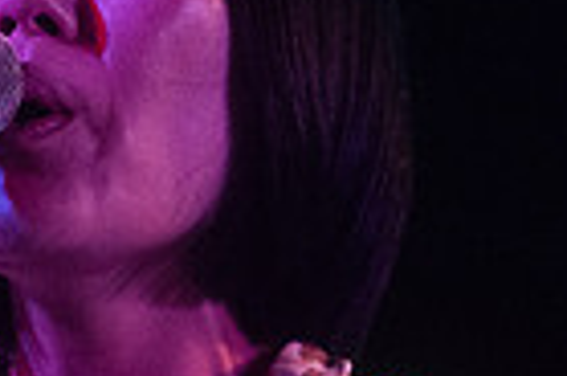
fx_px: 8878
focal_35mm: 565
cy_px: 272
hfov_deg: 3.7
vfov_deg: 2.4
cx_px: -49
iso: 2500
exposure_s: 1/160
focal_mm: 135
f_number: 3.2
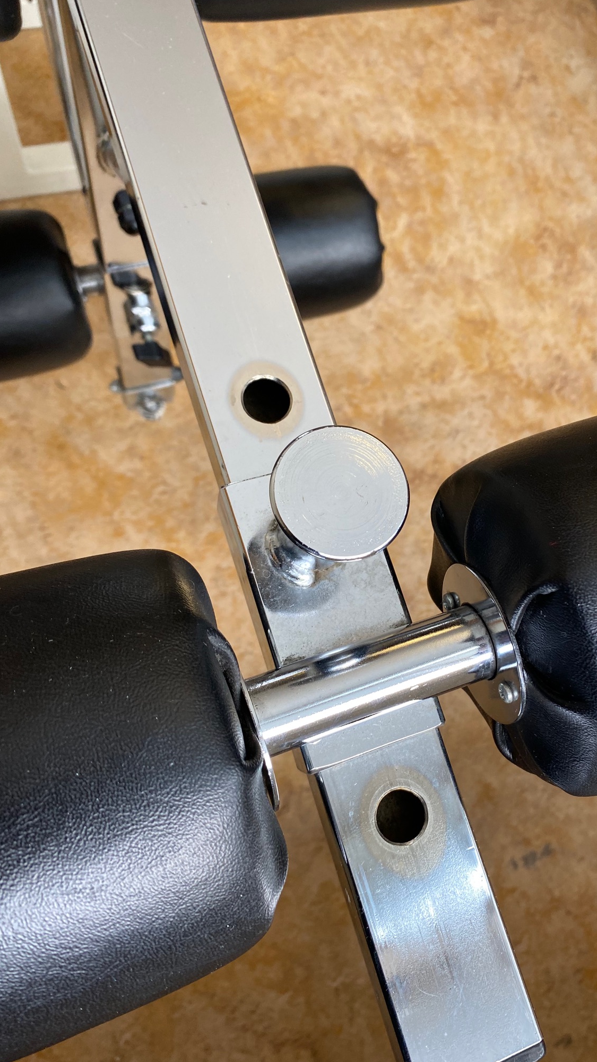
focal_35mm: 29
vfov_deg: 66.1
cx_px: 381
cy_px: 531
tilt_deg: -66.9
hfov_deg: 39.8
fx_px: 816
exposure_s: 1/100
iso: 100
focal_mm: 4.25
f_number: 1.8
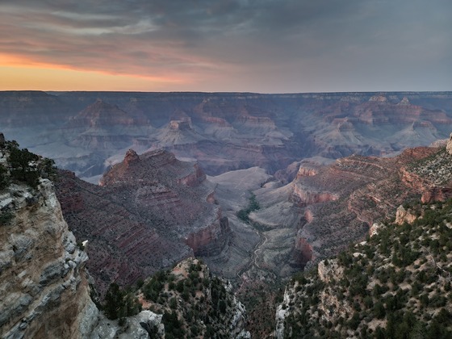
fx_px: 313
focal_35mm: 24
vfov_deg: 56.8
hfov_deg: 71.6
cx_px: 226
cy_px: 170
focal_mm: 6.7
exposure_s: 1/9
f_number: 1.8
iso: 100
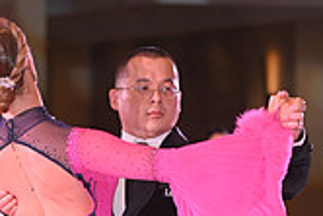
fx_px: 4230
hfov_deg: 4.4
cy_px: 329
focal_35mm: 471
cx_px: 126
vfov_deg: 2.9
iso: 2000
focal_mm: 135
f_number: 4.5
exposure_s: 1/200
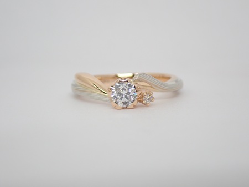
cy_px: 94
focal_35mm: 82
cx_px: 124
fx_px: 590
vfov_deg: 18.0
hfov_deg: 23.8
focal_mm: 14.62
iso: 200
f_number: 4.3
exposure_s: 1/100
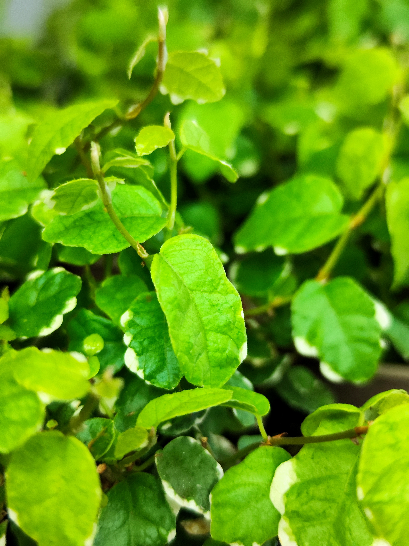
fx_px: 362
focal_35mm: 23
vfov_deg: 73.9
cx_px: 204
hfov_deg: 58.9
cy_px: 273
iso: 1262
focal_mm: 7.01
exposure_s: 1/100
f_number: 1.69
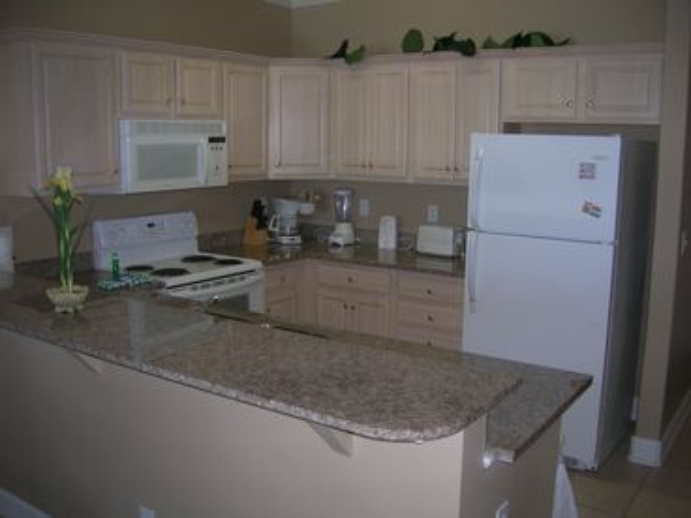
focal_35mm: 34
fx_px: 679
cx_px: 346
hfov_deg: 54.0
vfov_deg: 41.8
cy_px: 259
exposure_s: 1/60.1
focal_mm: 5.7
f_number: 2.9
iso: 56
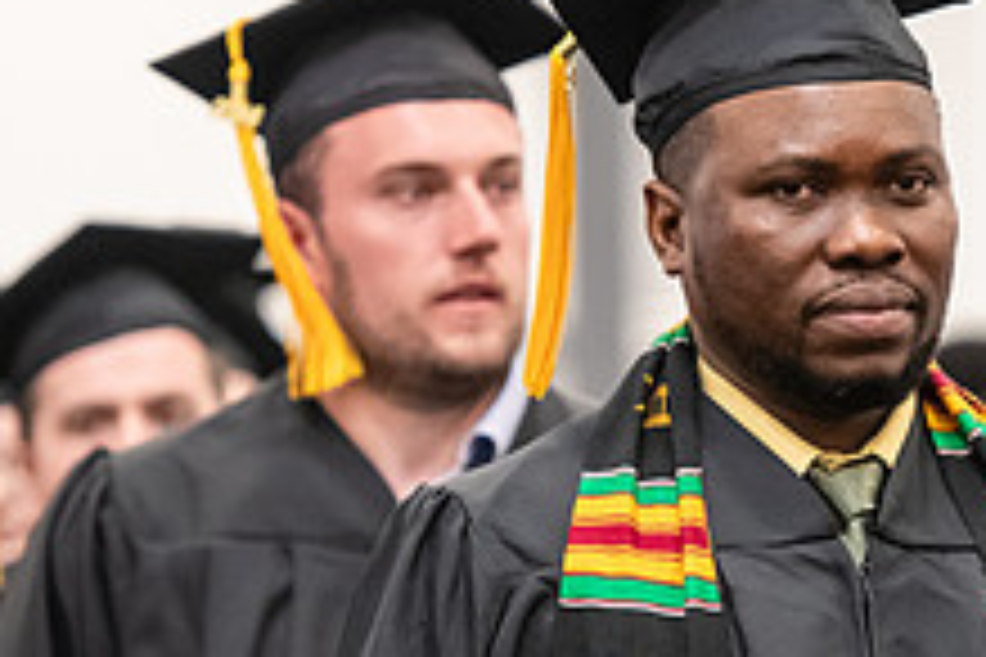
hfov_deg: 5.2
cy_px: 484
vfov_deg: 3.5
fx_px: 10900
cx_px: 837
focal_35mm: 398
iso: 3200
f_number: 3.2
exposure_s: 1/200
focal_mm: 150
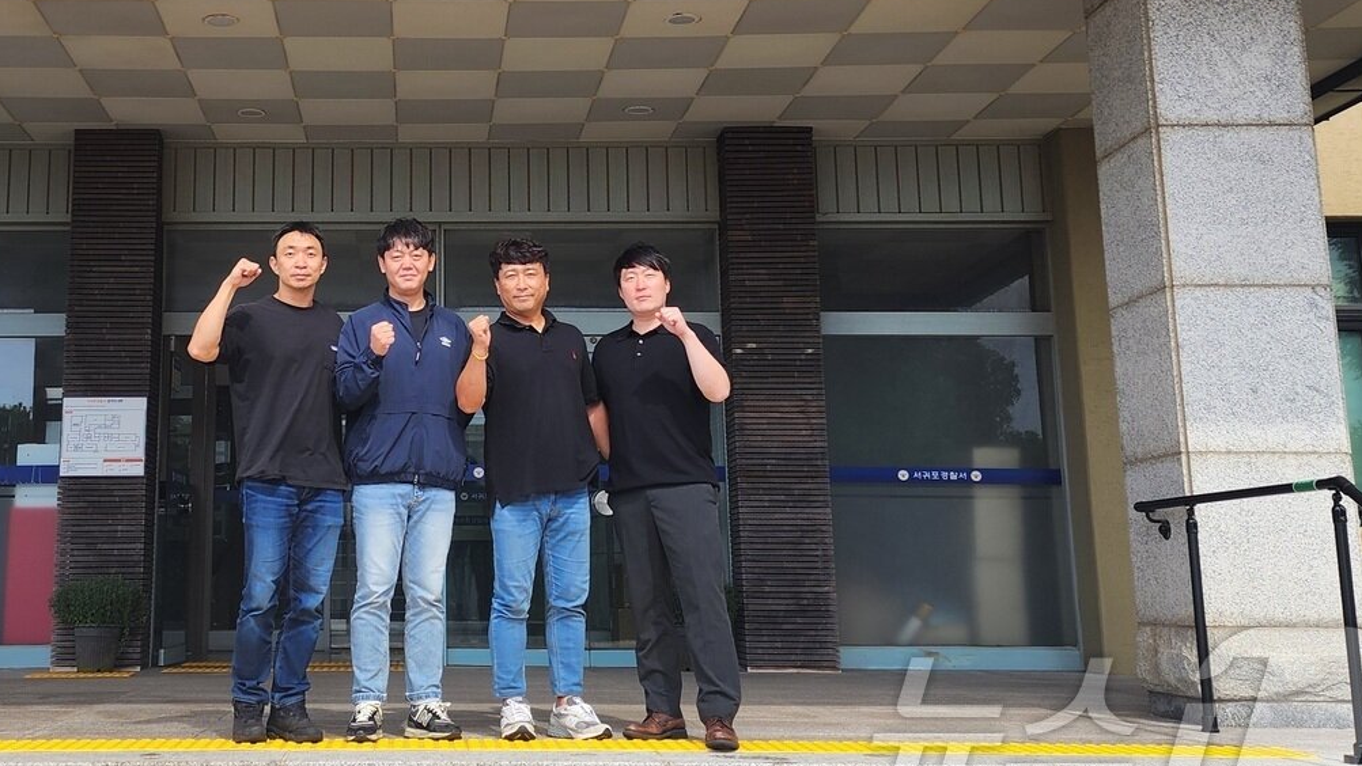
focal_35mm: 35
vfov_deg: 32.6
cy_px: 128
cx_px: 461
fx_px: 1264
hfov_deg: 55.5
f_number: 1.8
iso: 12
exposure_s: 1/357
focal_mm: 6.4
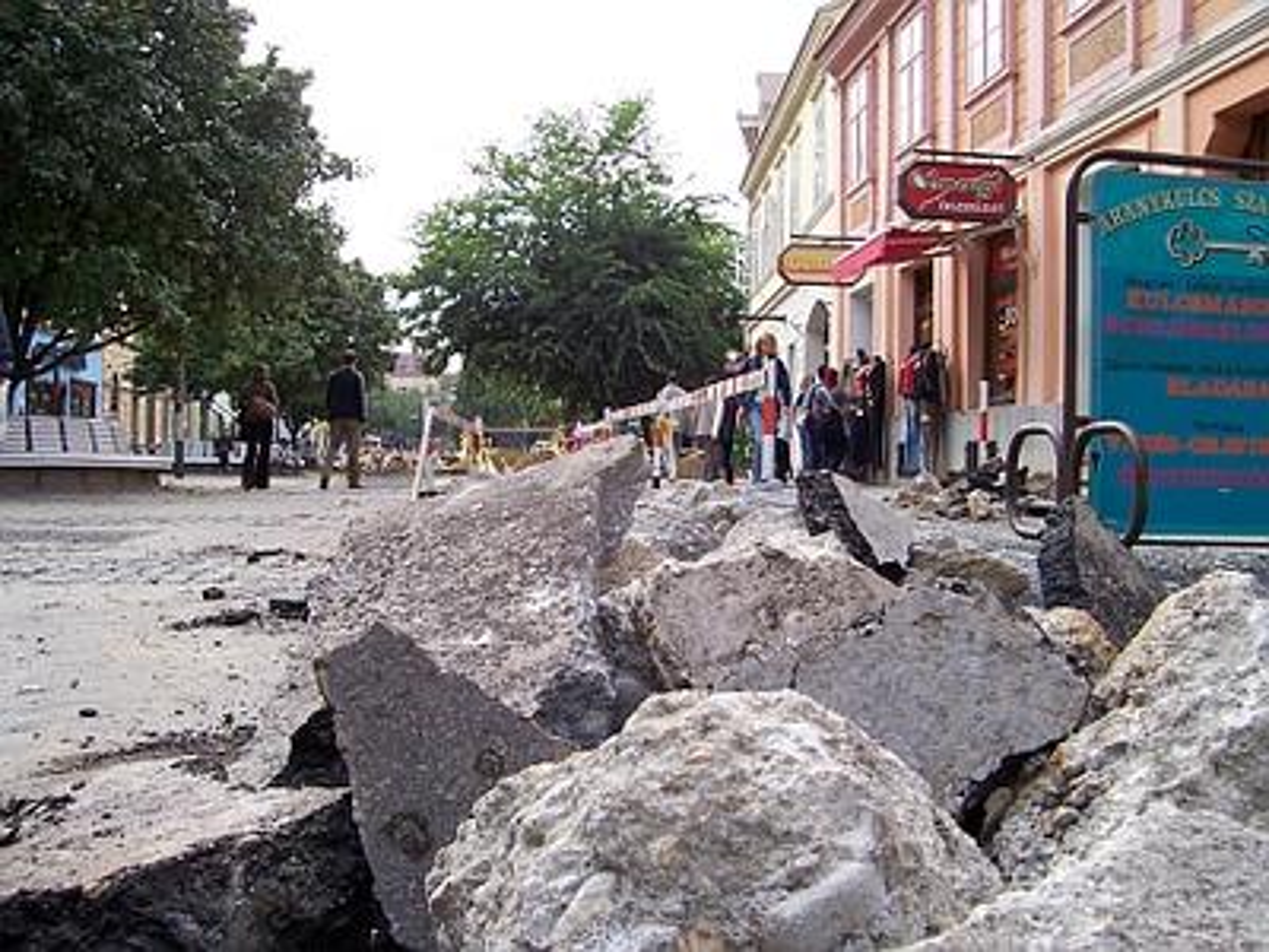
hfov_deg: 54.0
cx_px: 634
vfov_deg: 41.8
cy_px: 476
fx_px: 1246
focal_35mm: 34
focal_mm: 5.6
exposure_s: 1/125
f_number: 5.6
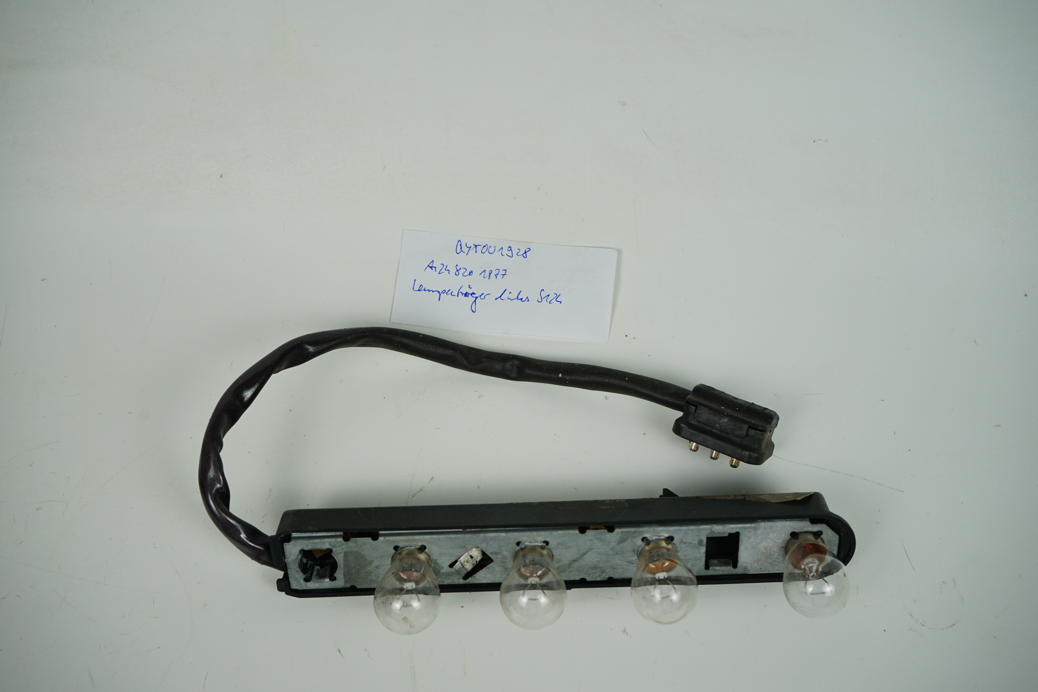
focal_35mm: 40
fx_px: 1153
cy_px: 346
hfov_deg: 48.5
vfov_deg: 33.4
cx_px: 519
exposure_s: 1/200
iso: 200
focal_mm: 40
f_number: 7.1
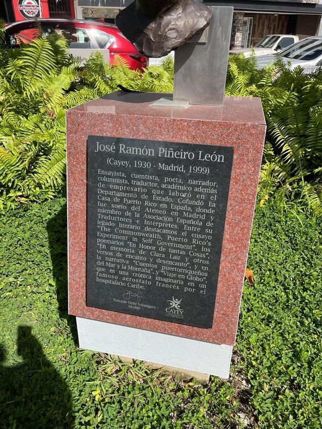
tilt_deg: -29.3
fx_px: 322
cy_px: 214
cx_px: 161
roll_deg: -1.5
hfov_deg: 53.1
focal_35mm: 26
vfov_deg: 67.3
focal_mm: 5.1
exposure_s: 1/2179
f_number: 1.6
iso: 50
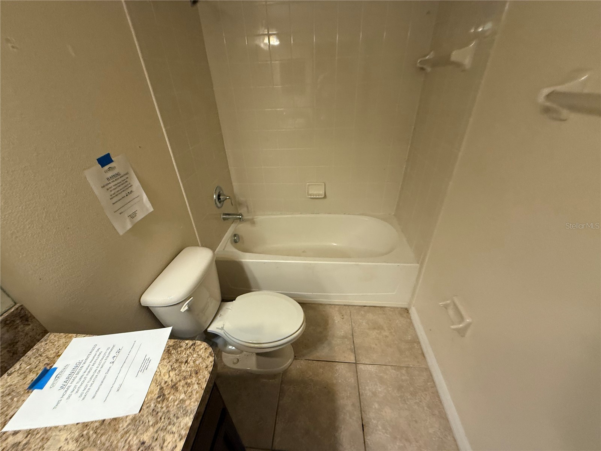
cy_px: 226
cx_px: 300
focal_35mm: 14
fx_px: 243
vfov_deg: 85.7
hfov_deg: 102.1
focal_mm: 2.22
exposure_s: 1/60
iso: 200
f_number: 2.2
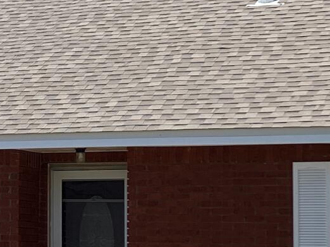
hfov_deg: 11.8
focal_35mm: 161
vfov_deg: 9.2
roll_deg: +0.2
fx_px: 1534
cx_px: -133
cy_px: 128
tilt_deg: +4.3
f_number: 1.8
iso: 32
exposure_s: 1/1499
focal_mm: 3.99
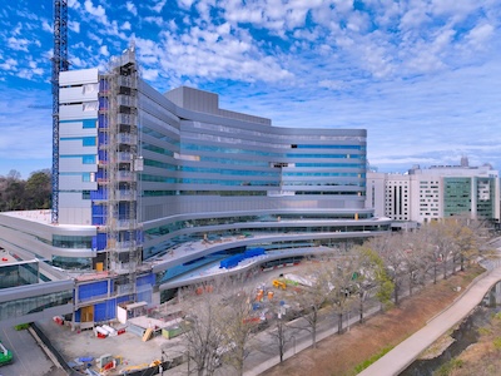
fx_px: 347
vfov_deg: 56.8
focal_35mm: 24
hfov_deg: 71.6
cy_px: 188
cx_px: 250
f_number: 2.8
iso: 100
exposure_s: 1/2000
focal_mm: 12.29
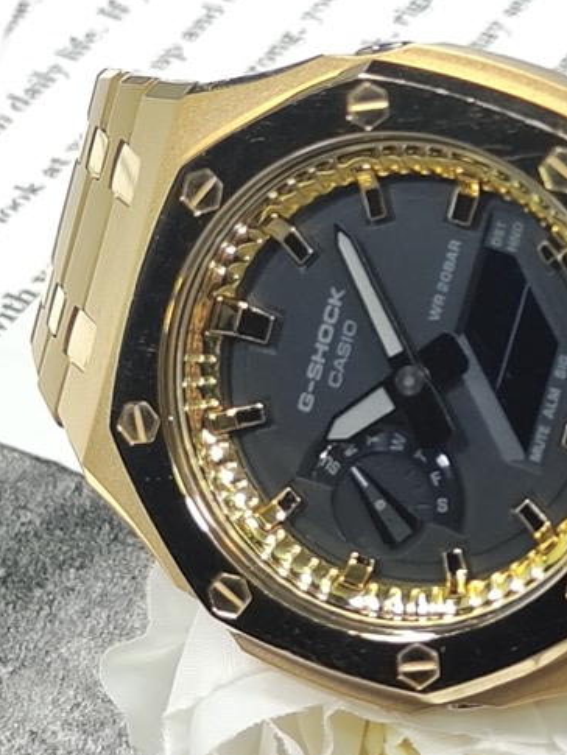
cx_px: 408
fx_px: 3602
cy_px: 405
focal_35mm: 165
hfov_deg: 9.0
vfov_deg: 12.0
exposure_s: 1/50
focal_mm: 7.55
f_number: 2.08
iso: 50
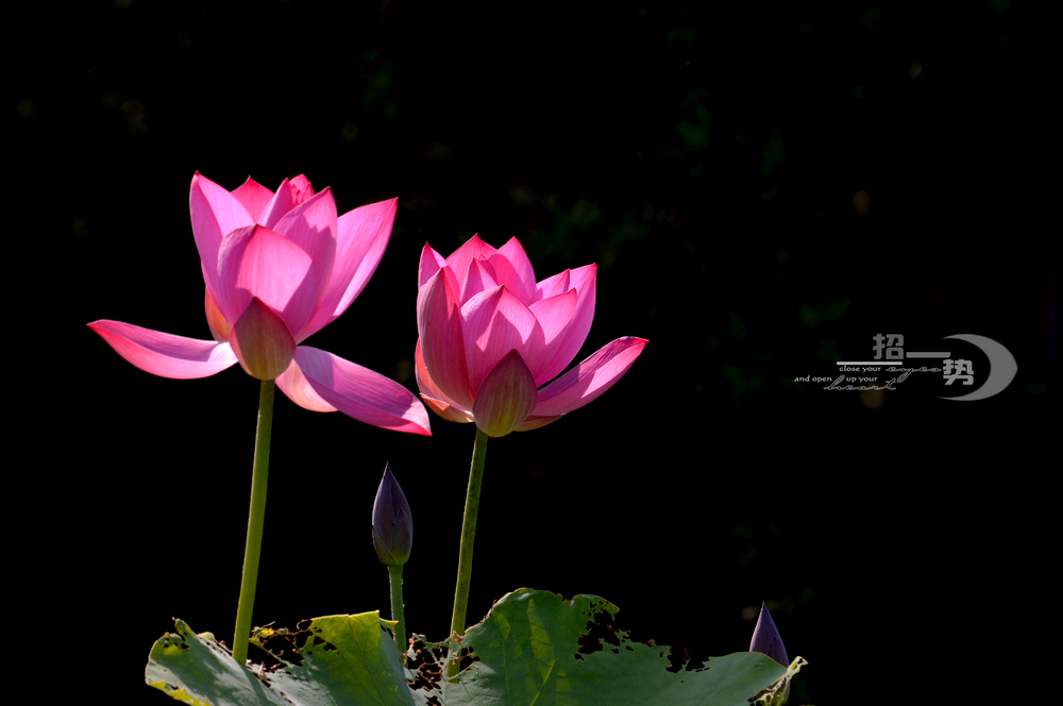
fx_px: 9731
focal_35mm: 330
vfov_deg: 4.2
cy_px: 353
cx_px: 532
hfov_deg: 6.3
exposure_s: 1/250
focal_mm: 220
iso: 100
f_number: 11
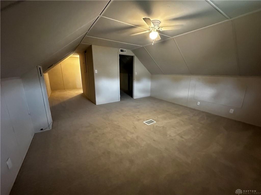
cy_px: 98
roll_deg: -0.5
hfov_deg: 102.1
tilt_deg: -13.7
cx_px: 130
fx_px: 106
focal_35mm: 14
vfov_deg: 85.7
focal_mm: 2.22
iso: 1250
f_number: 2.2
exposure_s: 1/60
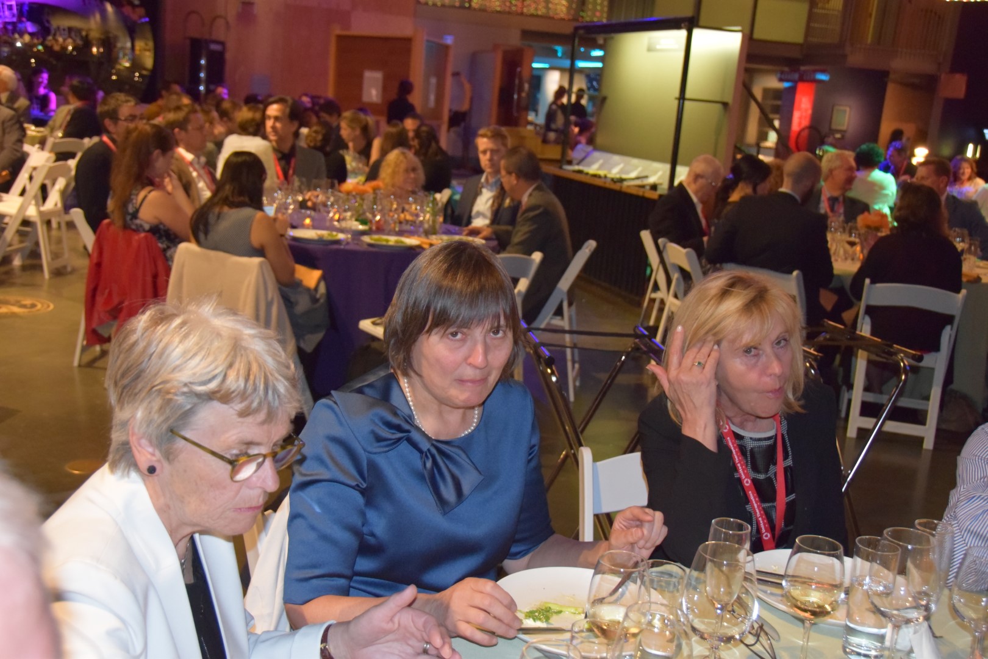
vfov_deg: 33.0
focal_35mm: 40
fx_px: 1111
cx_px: 494
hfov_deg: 47.9
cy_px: 330
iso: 3200
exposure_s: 1/60
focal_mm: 27
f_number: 4
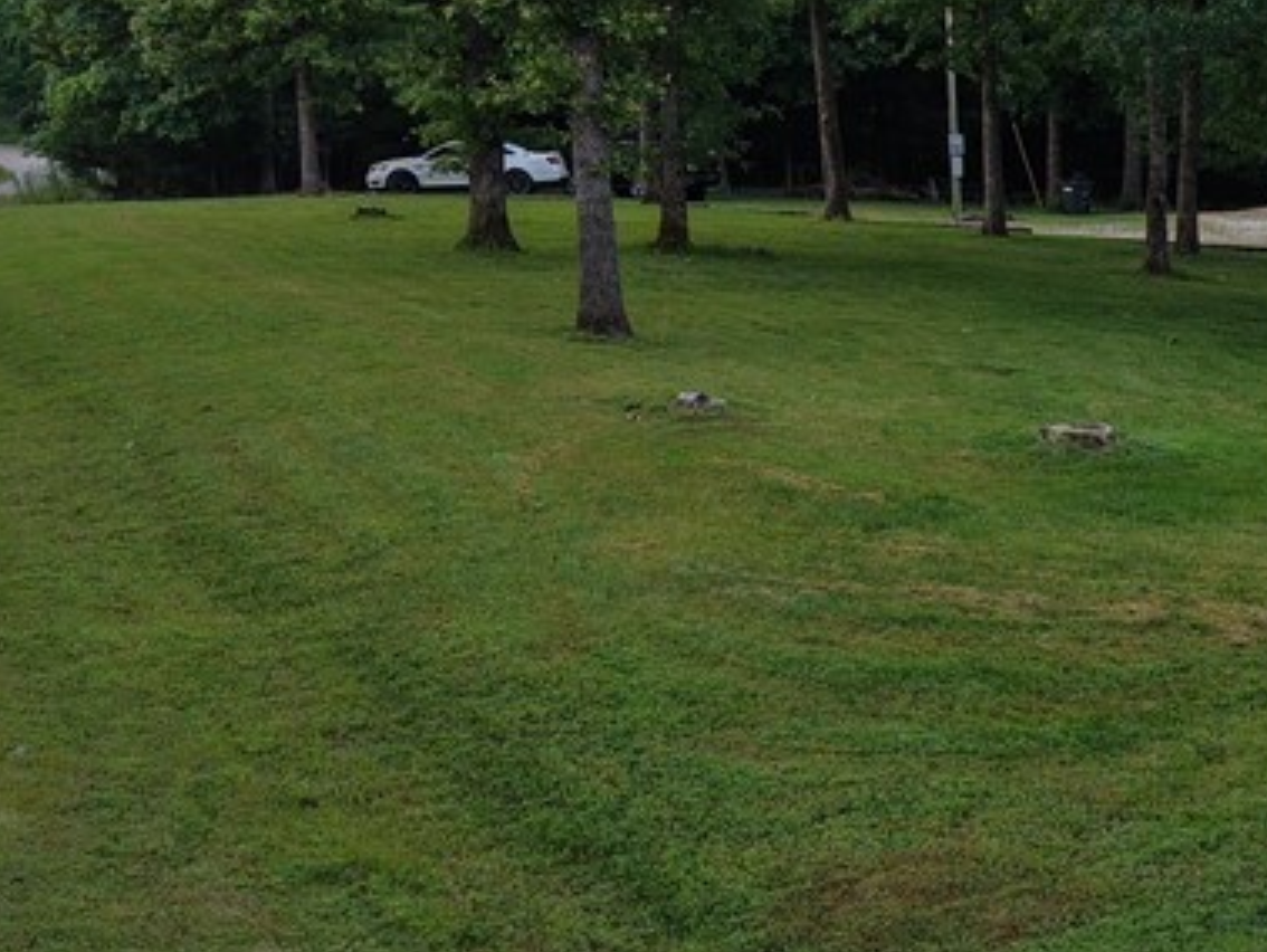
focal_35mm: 65
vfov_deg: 22.6
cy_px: 476
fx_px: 2381
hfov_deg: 27.8
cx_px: 1311
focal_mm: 8.67
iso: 380
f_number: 1.8
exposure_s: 1/2000
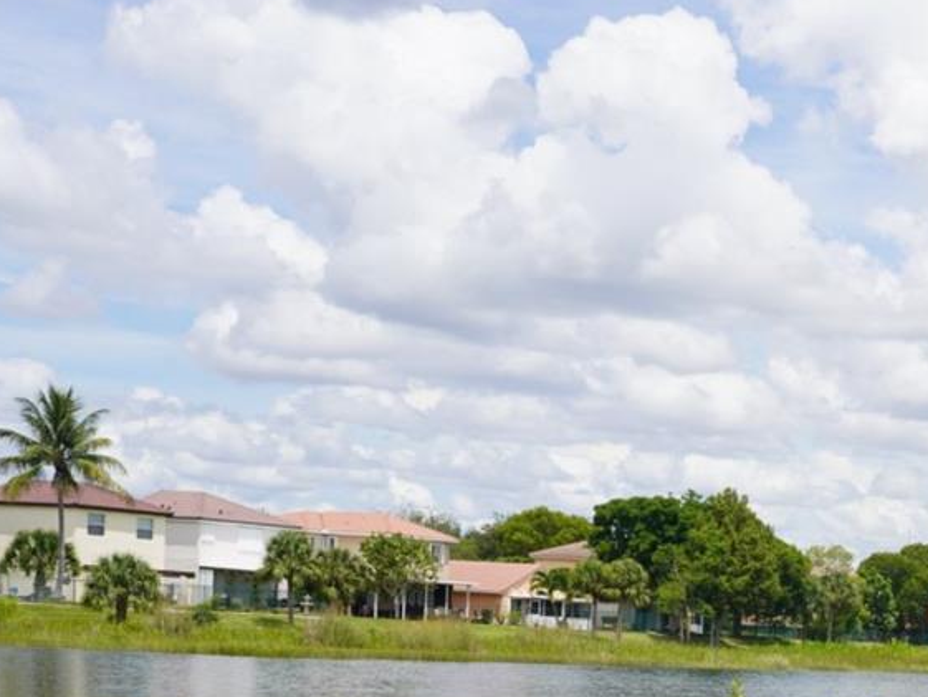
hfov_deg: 18.6
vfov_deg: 14.8
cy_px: 858
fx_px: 2574
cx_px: 1289
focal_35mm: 96
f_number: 10
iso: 100
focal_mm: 35
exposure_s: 1/160
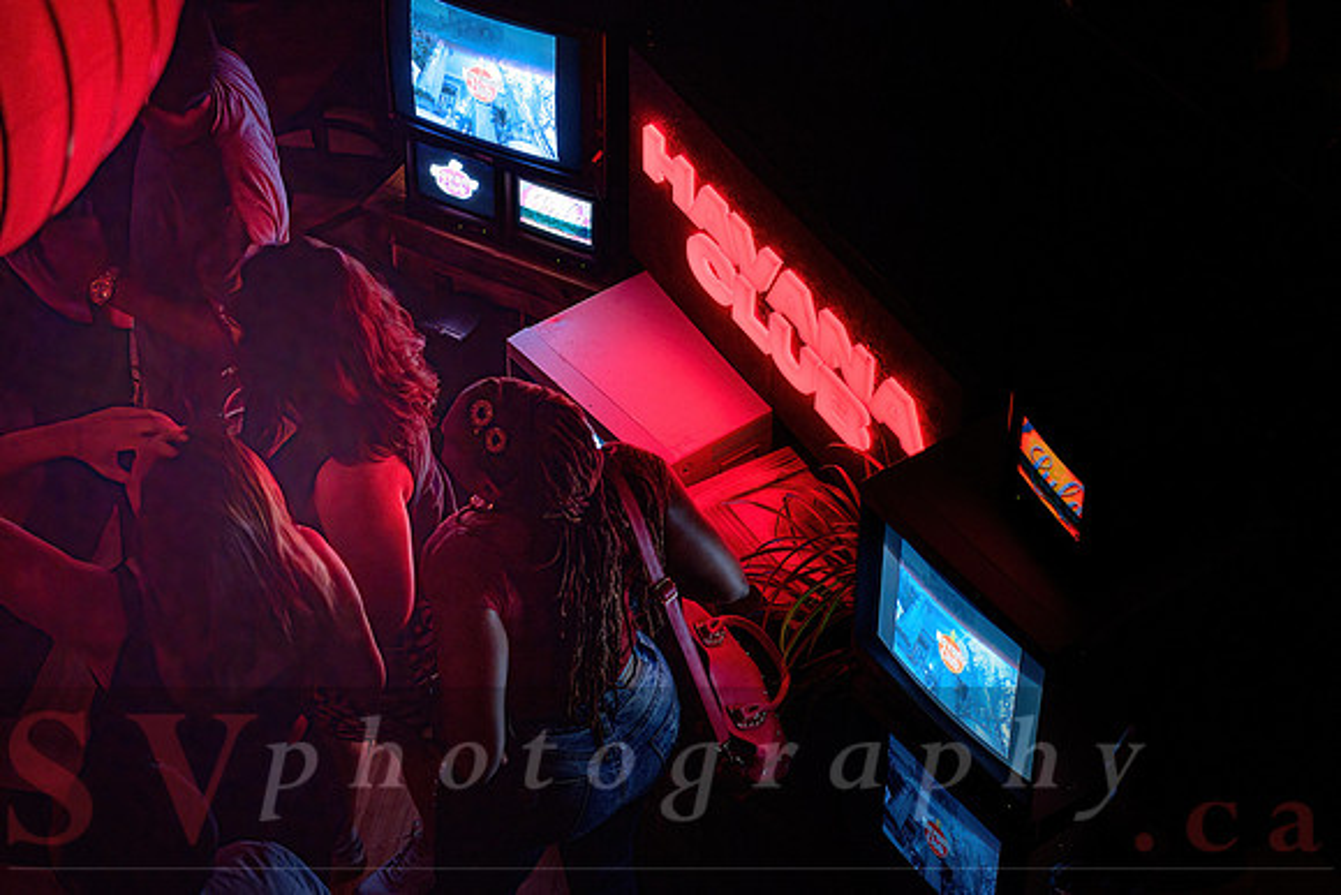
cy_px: 469
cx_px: 750
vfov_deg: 17.4
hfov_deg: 25.9
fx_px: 2917
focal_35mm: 78
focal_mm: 70
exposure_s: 1/80
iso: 800
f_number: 2.8
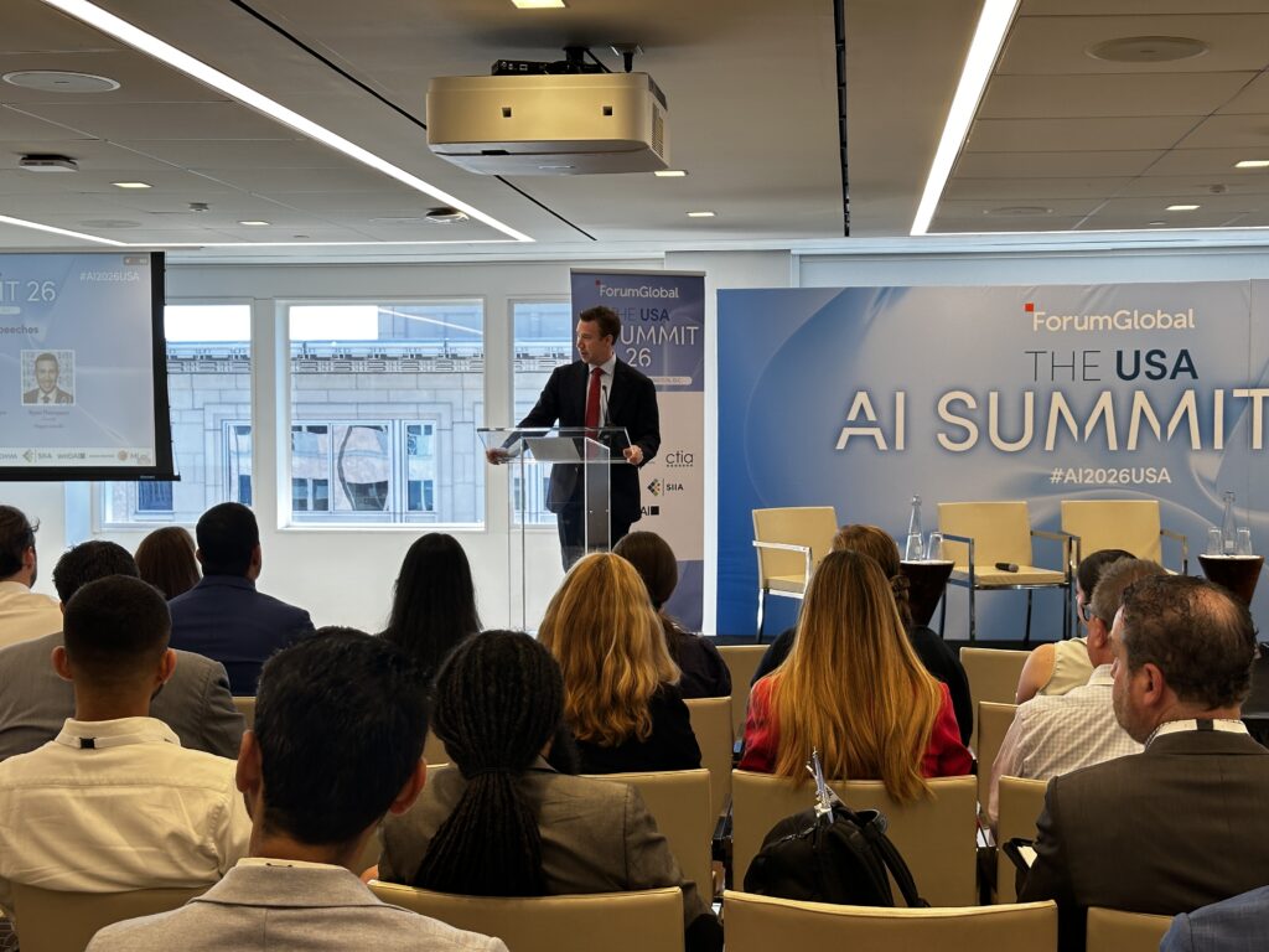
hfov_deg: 39.7
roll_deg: +0.3
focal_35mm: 48
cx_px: 634
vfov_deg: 30.3
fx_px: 1760
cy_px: 476
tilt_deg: -1.7
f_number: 1.78
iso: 80
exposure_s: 1/100
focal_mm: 6.86
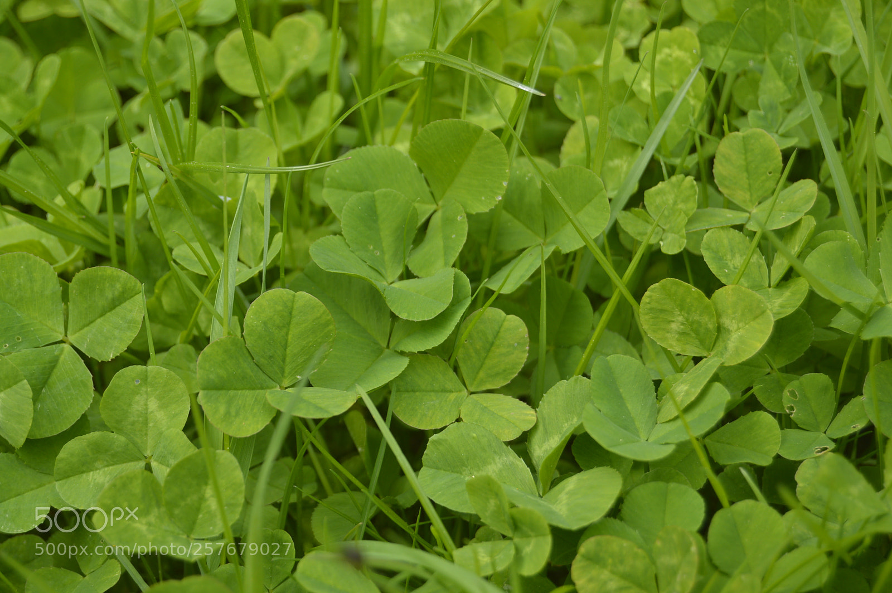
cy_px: 296
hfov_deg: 24.6
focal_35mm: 82
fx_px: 2042
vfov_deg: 16.5
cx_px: 446
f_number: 5.6
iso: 100
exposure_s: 1/125
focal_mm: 55
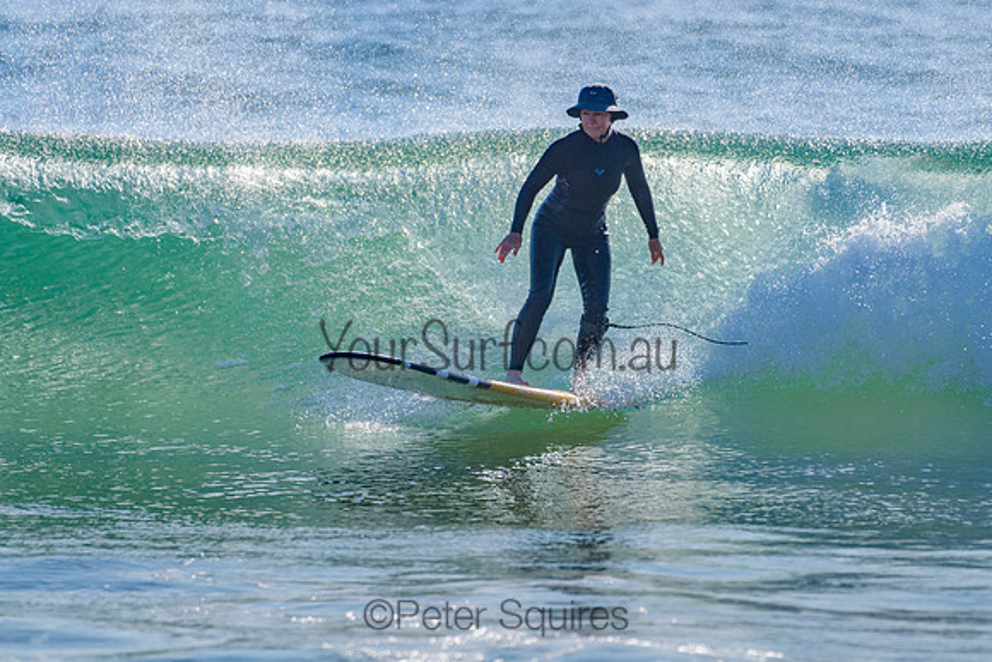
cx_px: 525
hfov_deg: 3.4
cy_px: 288
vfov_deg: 2.2
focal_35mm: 613
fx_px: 16895
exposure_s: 1/2000
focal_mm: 500
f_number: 5.6
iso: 110
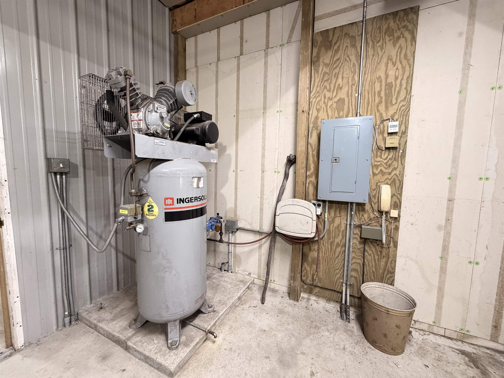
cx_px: 252
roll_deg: -0.6
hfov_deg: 102.1
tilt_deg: -3.8
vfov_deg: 85.7
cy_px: 189
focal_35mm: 14
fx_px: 204
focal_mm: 2.22
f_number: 2.2
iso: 500
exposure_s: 1/60
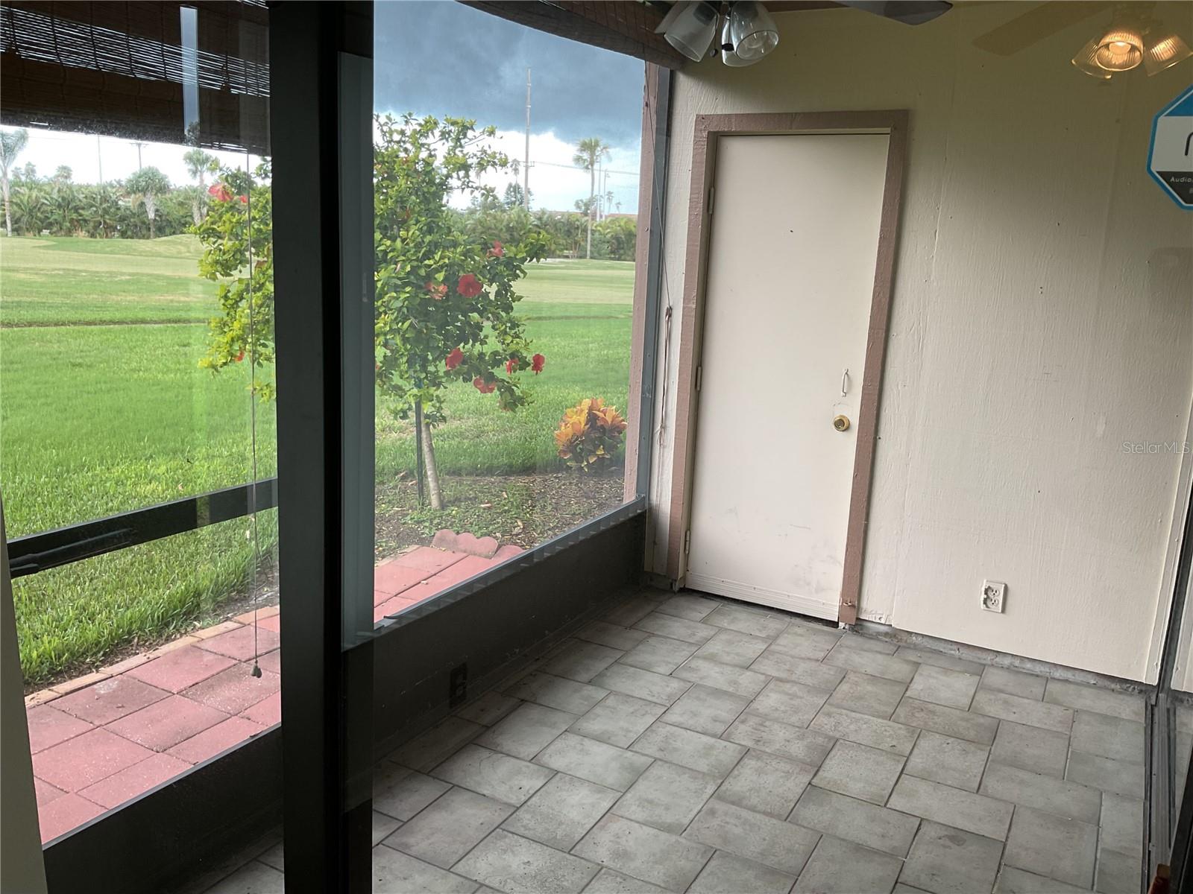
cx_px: 596
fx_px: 999
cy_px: 447
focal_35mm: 29
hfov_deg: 61.7
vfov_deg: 48.2
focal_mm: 3
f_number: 1.8
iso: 25
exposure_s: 1/120
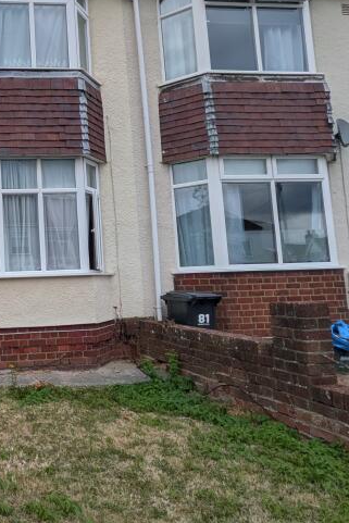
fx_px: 450
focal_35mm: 31
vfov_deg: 60.2
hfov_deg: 36.1
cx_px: -34
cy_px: 246
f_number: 2.2
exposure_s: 1/796
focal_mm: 1.83
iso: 49
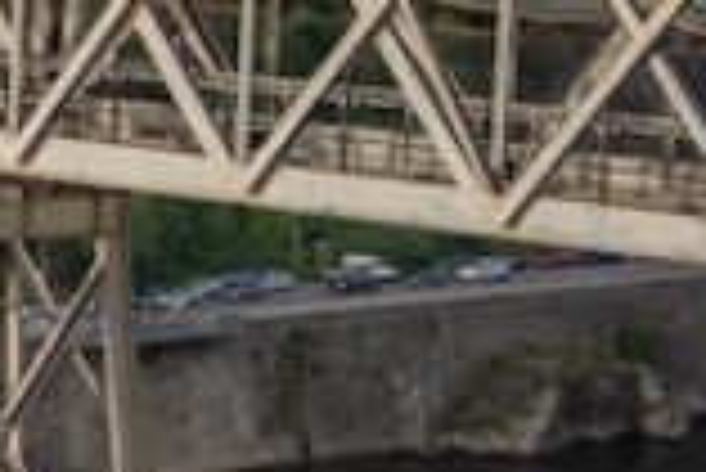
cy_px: 369
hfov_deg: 6.3
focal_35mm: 285
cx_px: -1763
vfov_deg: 4.8
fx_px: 5591
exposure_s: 1/800
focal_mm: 40.4
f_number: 3.5
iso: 100
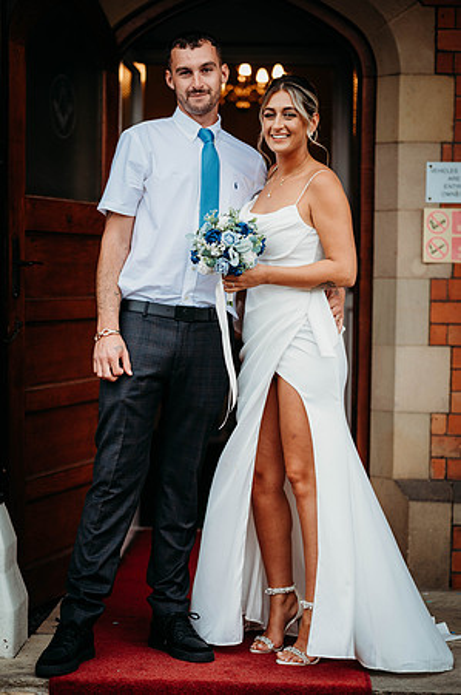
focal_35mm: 85
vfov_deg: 23.9
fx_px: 1636
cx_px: 230
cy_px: 348
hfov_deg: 16.0
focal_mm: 85
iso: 100
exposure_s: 1/250
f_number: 2
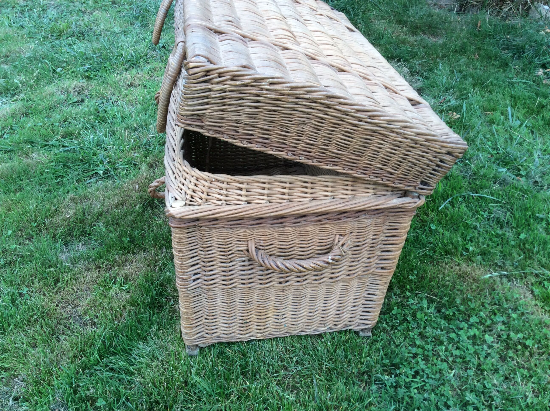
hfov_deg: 56.9
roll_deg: -1.9
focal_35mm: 32
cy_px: 206
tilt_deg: -39.1
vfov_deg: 44.1
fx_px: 508
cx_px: 275
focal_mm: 3.3
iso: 50
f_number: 2.4
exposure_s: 1/100
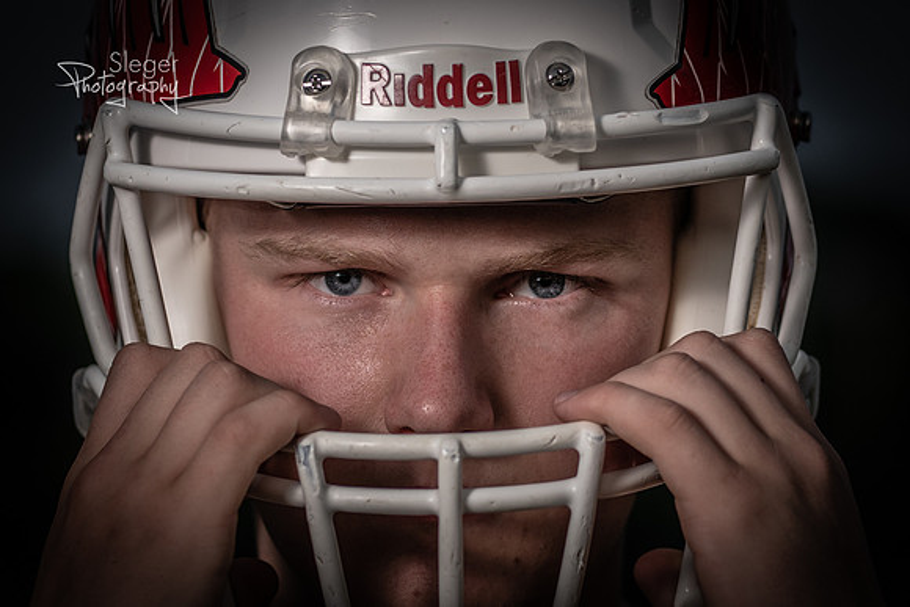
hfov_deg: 10.4
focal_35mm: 197
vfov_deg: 7.0
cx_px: 532
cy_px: 390
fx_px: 4976
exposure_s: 1/1600
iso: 100
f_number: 2.8
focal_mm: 85
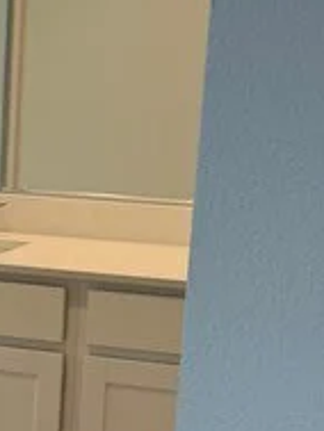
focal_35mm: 130
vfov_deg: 15.1
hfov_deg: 11.0
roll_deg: -2.2
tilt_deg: -11.0
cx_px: -151
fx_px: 1621
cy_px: 338
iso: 80
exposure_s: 1/120
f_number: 1.78
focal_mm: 6.76
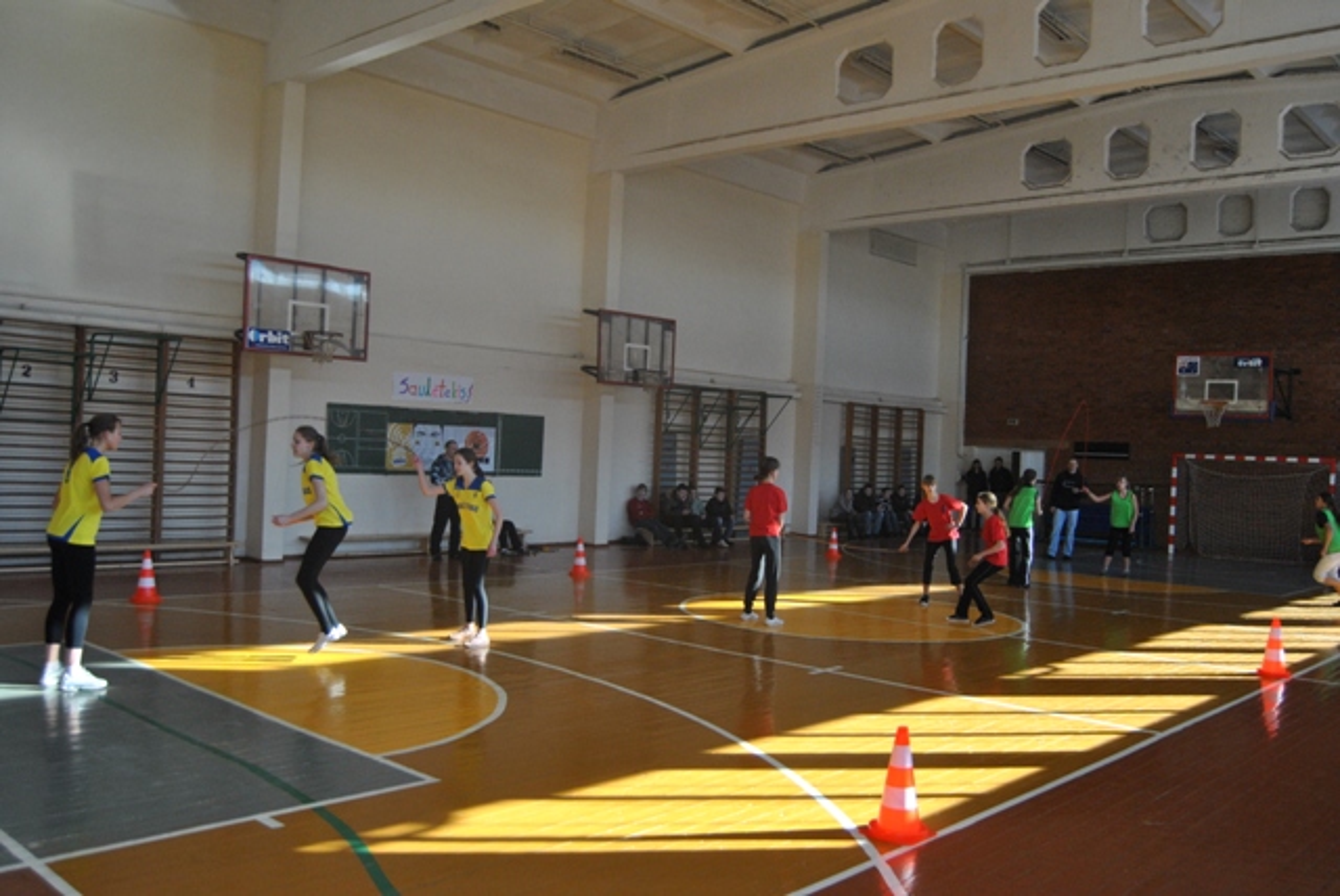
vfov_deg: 43.7
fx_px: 1118
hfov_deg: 61.9
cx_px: 670
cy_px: 448
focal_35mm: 30
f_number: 3.5
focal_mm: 20
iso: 560
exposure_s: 1/500
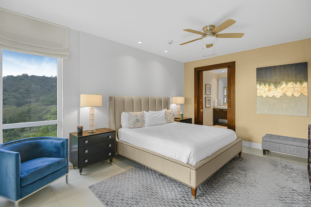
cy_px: 104
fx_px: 138
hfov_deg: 96.7
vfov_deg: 73.7
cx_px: 156
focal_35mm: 16
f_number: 5
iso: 320
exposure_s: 1/100
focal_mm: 16
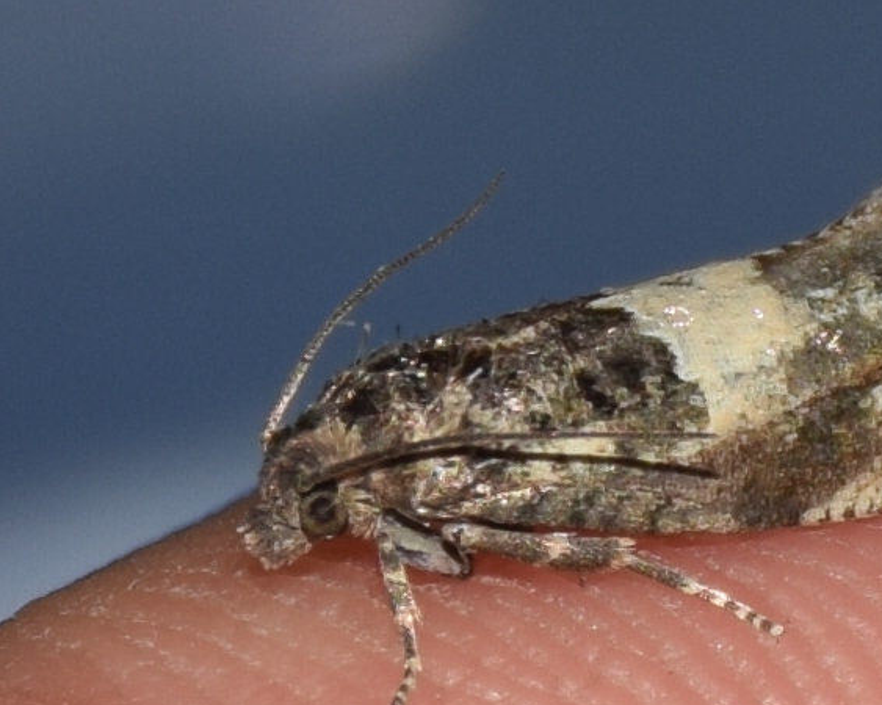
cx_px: 700
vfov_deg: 5.0
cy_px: 299
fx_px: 8142
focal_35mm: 312
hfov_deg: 6.2
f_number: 8
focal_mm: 130
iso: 100
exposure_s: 1/60
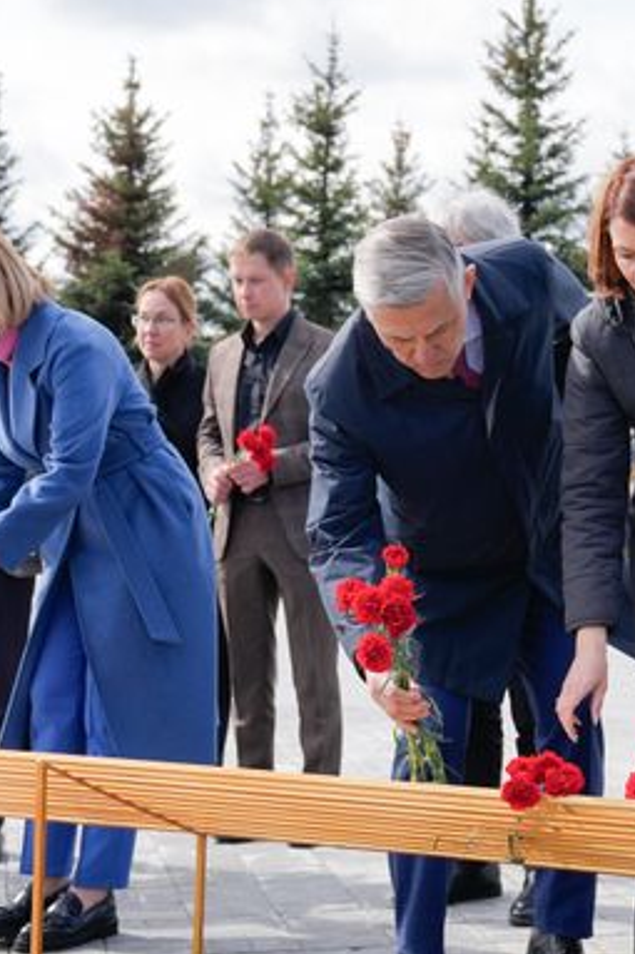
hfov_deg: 18.6
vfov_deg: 27.7
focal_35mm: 73
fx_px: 1933
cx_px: 458
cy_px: 541
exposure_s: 1/1600
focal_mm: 40
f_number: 4.5
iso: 320
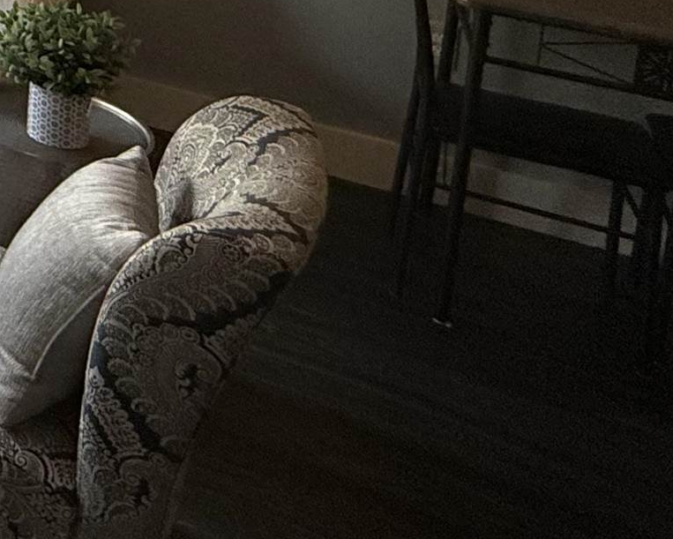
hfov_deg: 23.6
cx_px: -438
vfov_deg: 22.9
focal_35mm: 55
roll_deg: -2.5
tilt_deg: -5.4
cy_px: -251
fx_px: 1096
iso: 250
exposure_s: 1/120
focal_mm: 2.22
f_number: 2.2
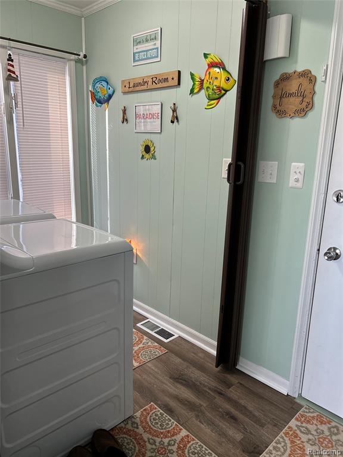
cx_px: 172
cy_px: 228
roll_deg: -2.5
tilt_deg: -14.7
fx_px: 344
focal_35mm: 26
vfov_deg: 67.3
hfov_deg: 53.1
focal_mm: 5.7
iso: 125
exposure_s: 1/120
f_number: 1.5
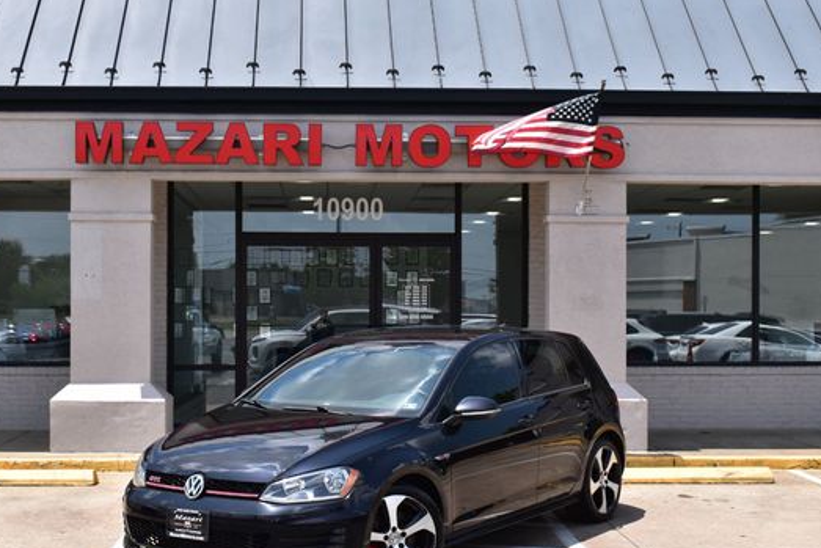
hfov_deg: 36.2
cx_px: 380
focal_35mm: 55
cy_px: 327
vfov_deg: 24.6
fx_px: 1255
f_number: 11
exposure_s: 1/500
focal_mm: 30
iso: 400
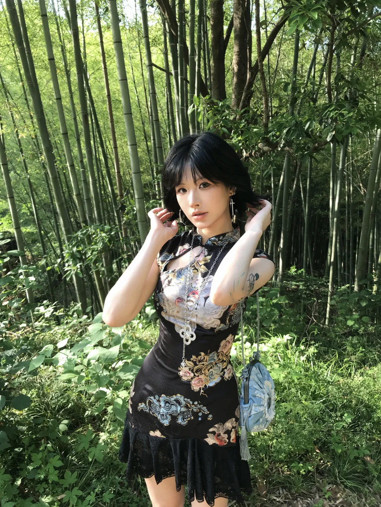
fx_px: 411
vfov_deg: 63.4
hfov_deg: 49.7
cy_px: 254
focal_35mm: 28
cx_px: 190
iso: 20
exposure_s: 1/111
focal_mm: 3.99
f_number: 1.8
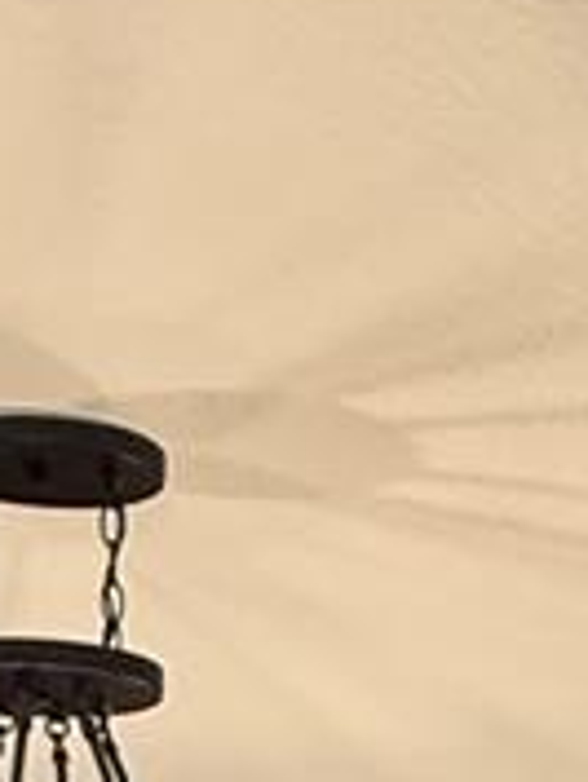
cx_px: 880
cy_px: 1736
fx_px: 2149
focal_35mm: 95
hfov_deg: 14.5
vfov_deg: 15.0
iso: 250
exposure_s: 1/60
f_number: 2.2
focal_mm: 2.22
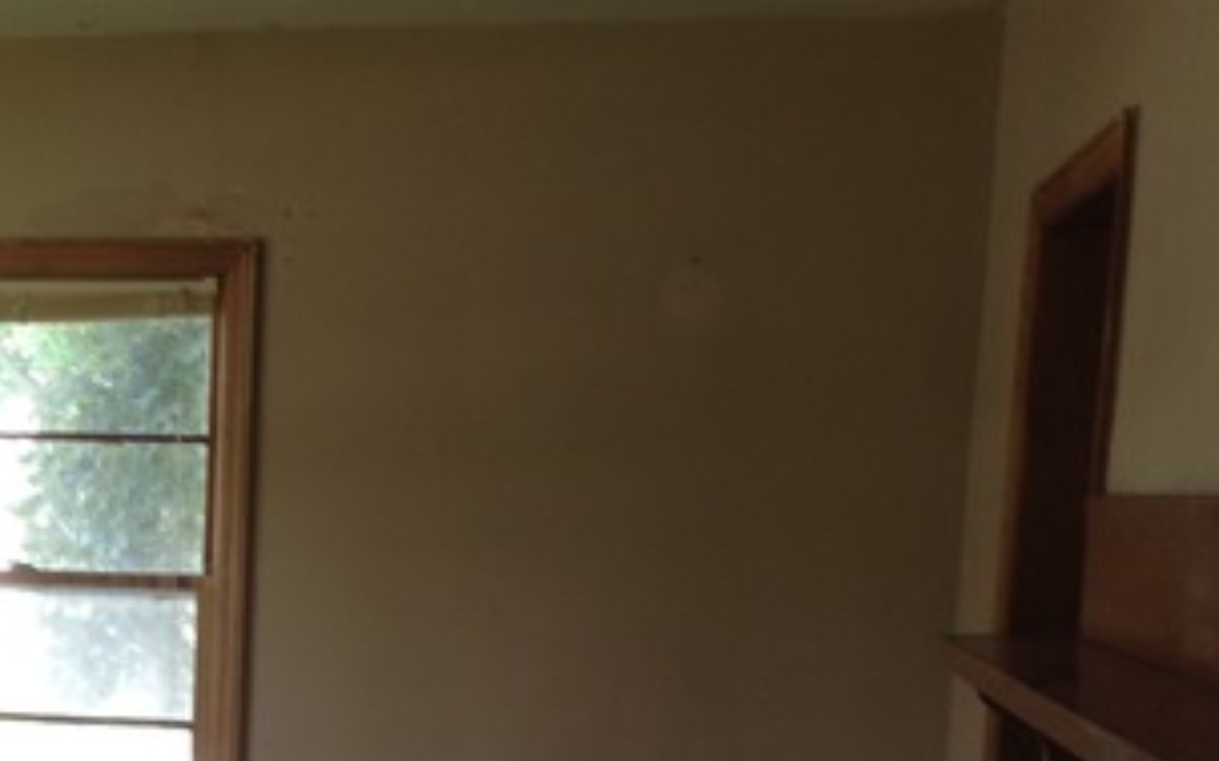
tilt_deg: -7.0
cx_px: 76
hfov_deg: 26.7
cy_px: 773
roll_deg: -0.1
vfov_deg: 17.2
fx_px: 2457
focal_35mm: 74
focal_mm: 4.12
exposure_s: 1/40
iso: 50
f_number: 2.4
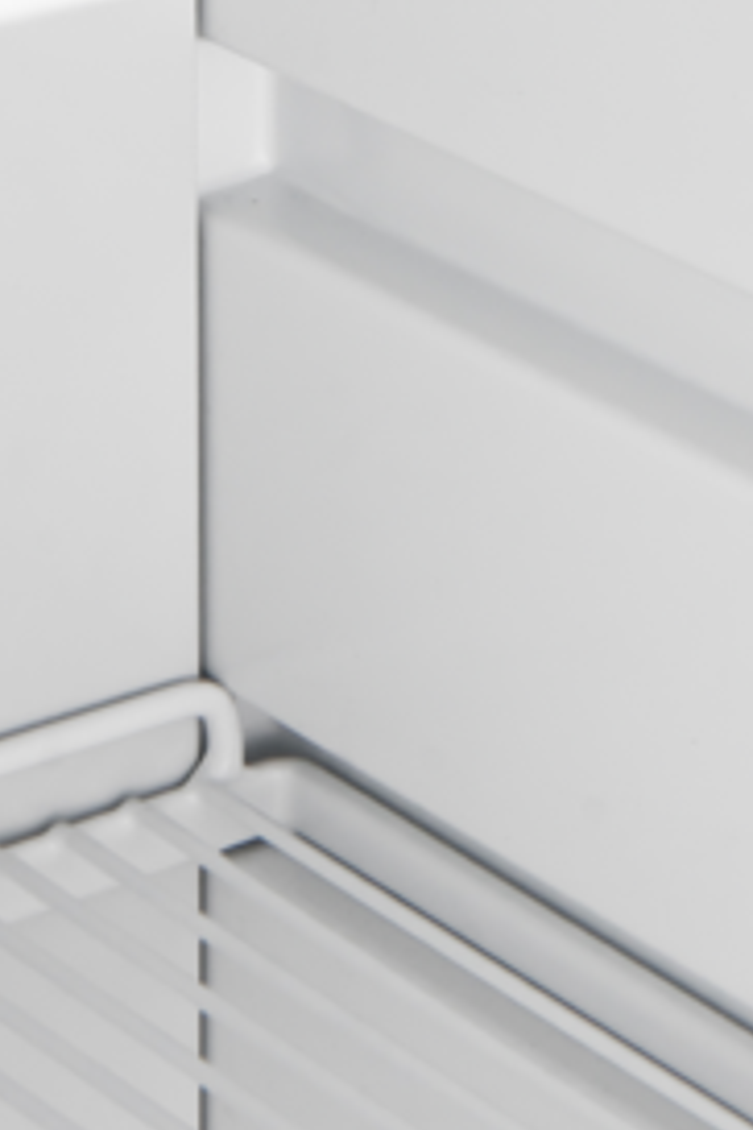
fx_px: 6620
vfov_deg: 9.0
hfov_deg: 6.5
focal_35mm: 211
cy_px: -1312
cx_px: 900
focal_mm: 45
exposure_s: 1/60
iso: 200
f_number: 11
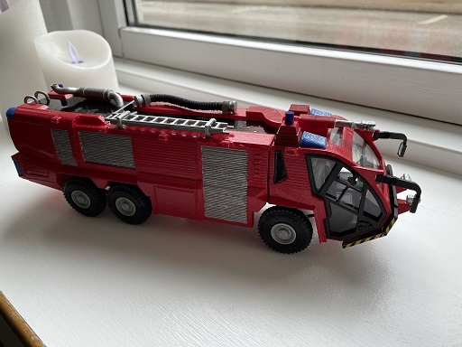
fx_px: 347
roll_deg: +2.0
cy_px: 174
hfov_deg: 67.3
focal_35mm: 26
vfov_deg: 53.1
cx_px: 231
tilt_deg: -30.0
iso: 125
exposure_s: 1/113
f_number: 1.6
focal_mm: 4.2
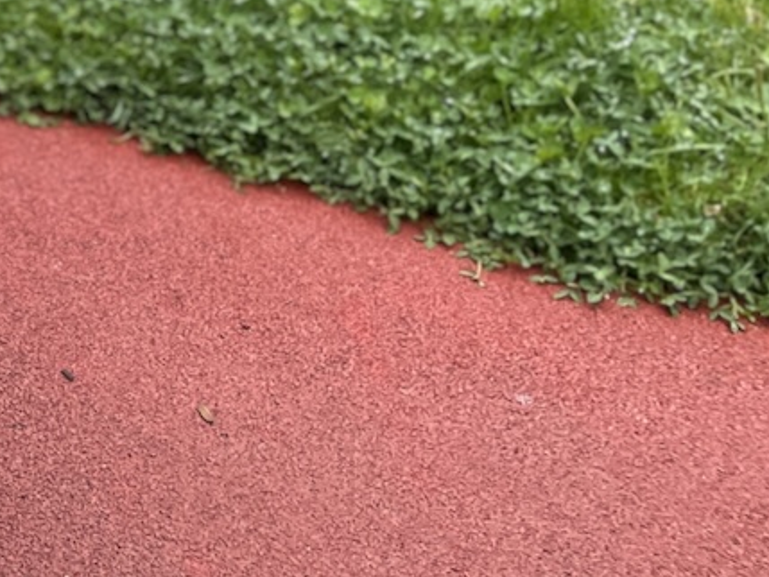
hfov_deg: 17.3
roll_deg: +1.1
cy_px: -461
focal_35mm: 97
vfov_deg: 13.6
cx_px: -516
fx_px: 2155
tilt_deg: -11.4
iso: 50
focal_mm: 4.2
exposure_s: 1/979
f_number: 1.6
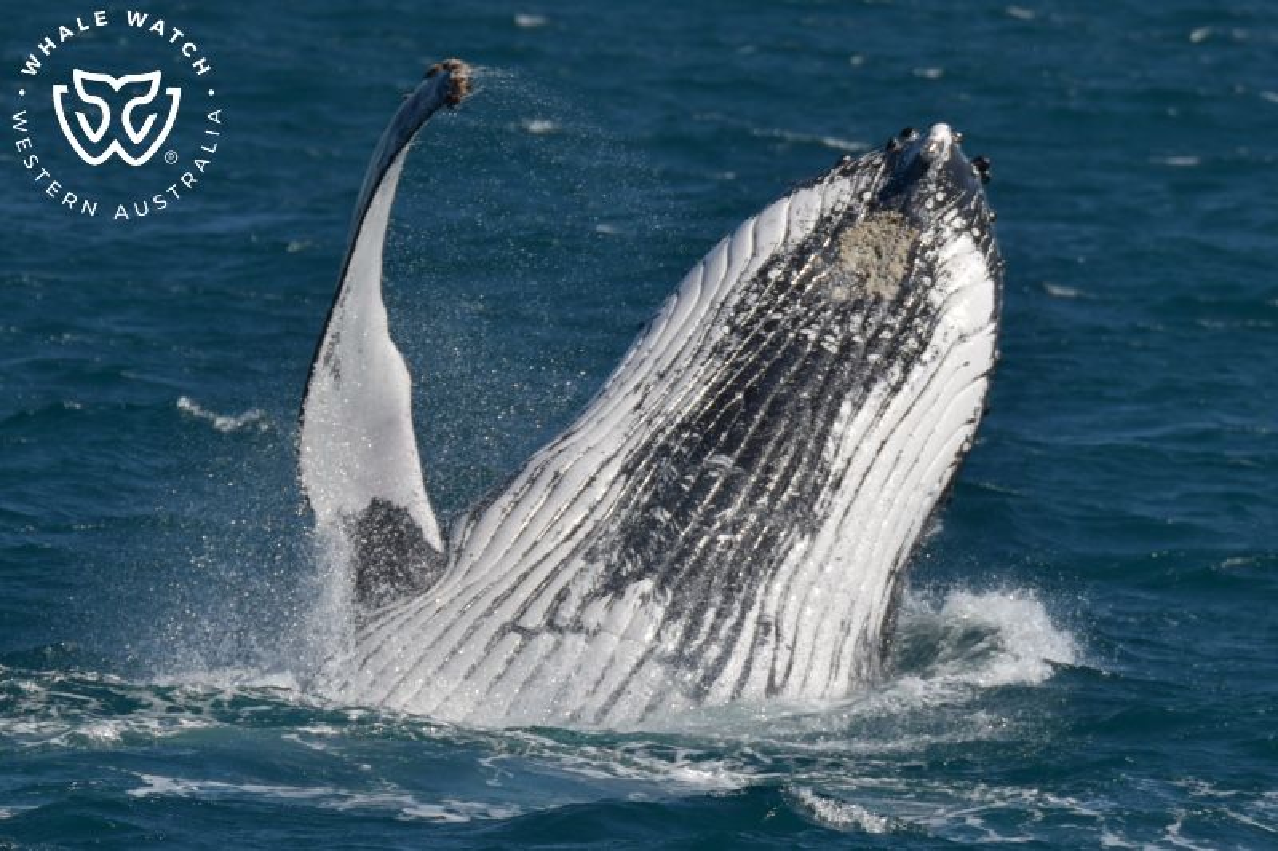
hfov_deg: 3.8
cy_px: 426
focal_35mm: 540
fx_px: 19165
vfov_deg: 2.5
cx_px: 639
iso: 100
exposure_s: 1/1000
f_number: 6
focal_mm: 360
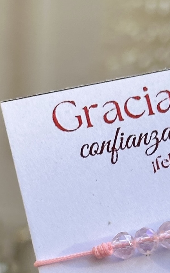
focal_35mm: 127
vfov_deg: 16.2
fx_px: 942
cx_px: 225
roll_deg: -4.6
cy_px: 245
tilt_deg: -19.4
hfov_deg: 10.1
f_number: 1.78
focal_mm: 6.86
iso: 64
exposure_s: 1/1073
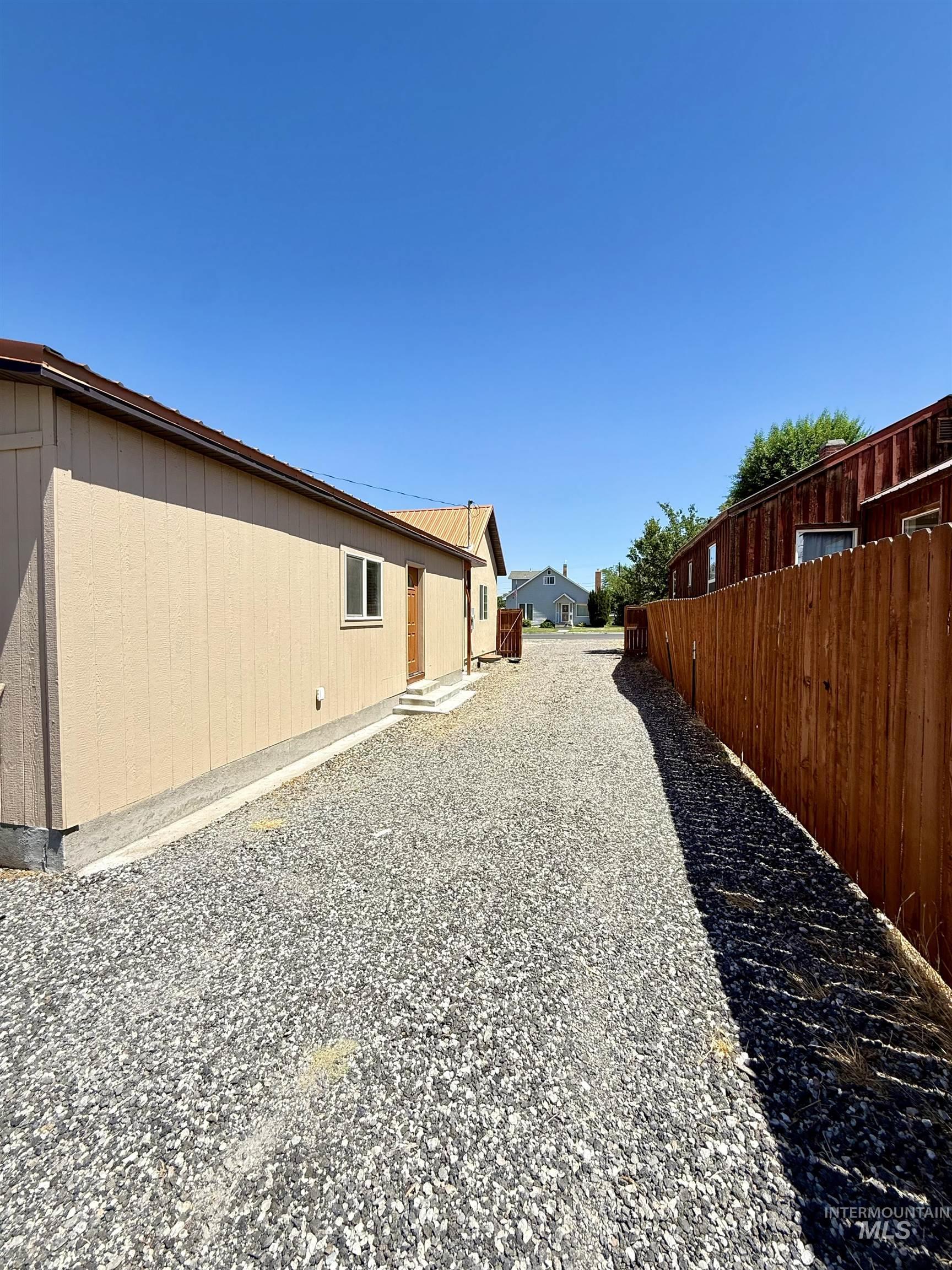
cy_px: 635
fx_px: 513
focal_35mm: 14
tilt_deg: -2.3
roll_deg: -1.0
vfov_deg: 102.1
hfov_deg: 85.7
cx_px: 476
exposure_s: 1/942
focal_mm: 2.22
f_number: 2.2
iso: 50
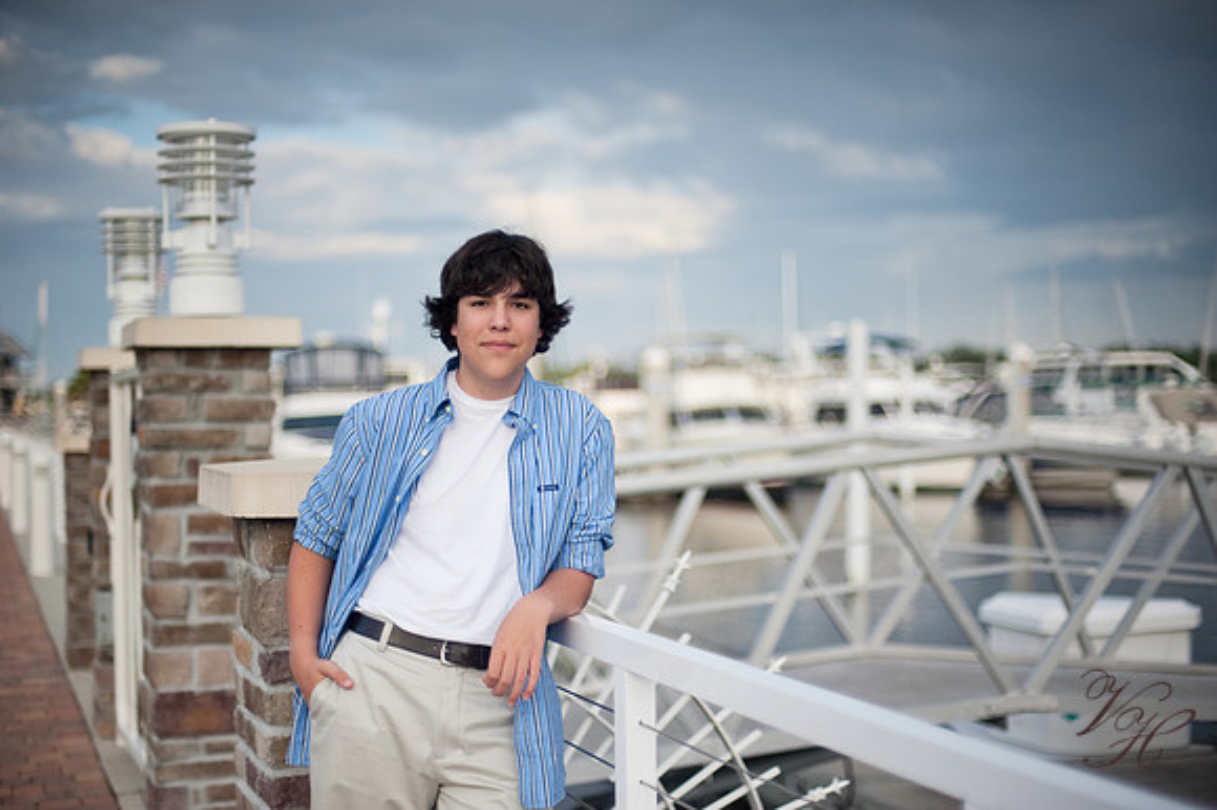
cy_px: 405
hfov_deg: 39.6
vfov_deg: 27.0
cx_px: 608
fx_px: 1689
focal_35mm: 50
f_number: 1.4
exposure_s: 1/6400
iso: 200
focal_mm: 50
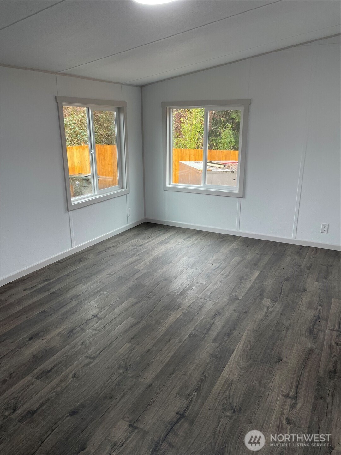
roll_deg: +0.8
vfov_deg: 67.3
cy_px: 228
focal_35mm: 26
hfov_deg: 53.1
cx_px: 170
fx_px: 341
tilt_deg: -16.8
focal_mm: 4.2
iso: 80
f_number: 1.6
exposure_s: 1/60
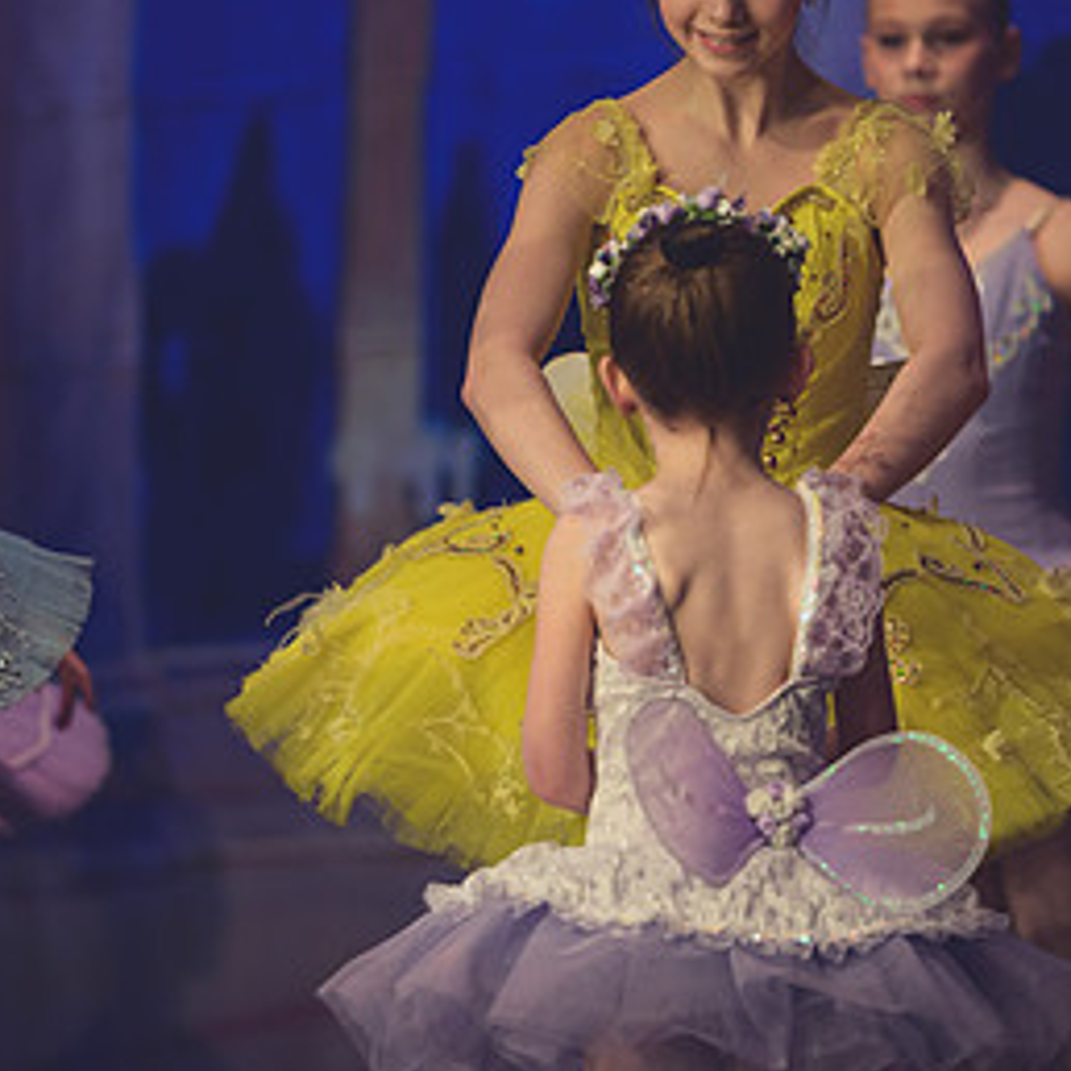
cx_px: 432
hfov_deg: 4.6
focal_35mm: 382
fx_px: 13372
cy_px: 301
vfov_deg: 4.6
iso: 800
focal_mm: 200
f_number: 2.8
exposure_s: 1/320
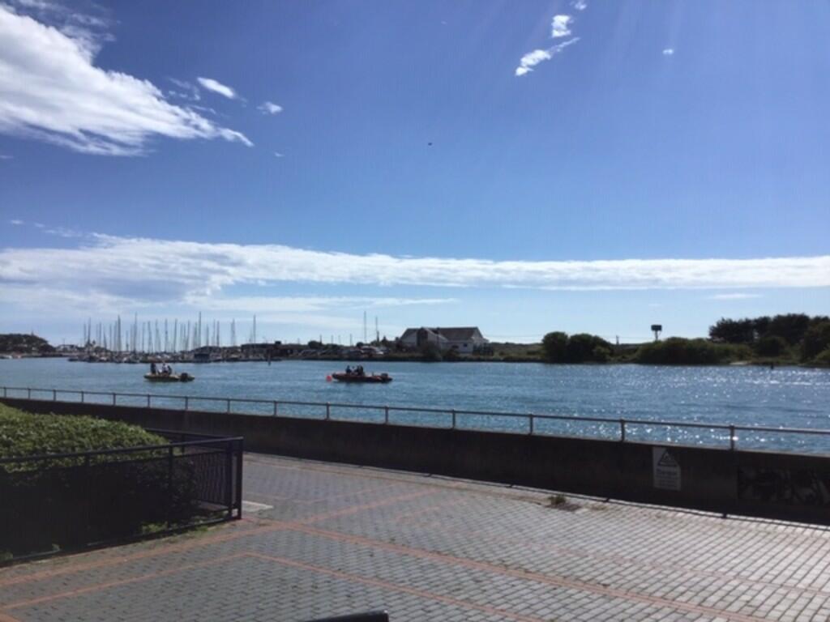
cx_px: 415
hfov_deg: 58.4
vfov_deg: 45.4
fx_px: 743
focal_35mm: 31
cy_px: 311
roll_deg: +0.6
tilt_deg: +2.4
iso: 25
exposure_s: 1/3704
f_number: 2.4
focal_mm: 3.3
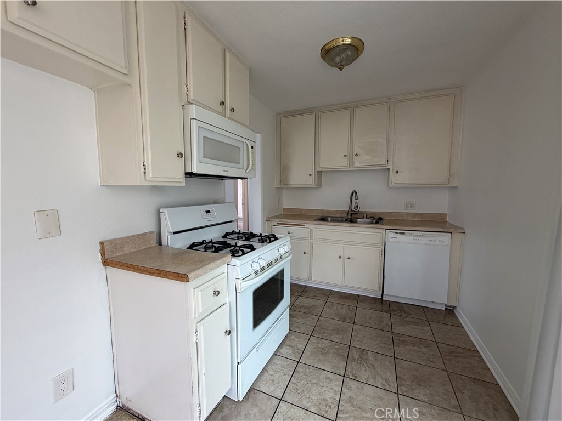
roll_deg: -2.4
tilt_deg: -3.9
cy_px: 210
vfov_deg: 85.7
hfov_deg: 102.1
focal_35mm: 14
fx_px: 227
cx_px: 281
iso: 125
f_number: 2.2
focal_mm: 2.22
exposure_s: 1/120
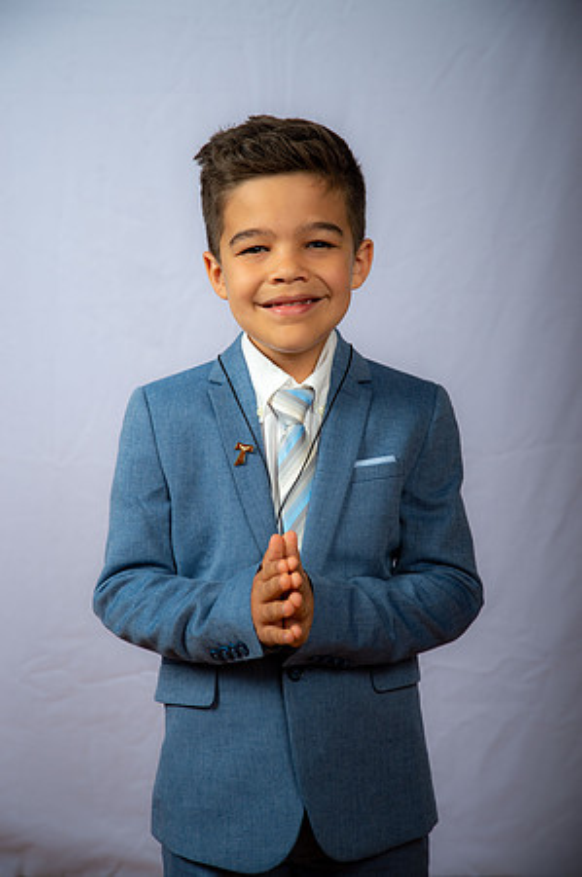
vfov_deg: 26.0
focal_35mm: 78
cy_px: 438
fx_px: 1896
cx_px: 291
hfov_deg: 17.5
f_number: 6.3
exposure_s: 1/200
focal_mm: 78
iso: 250
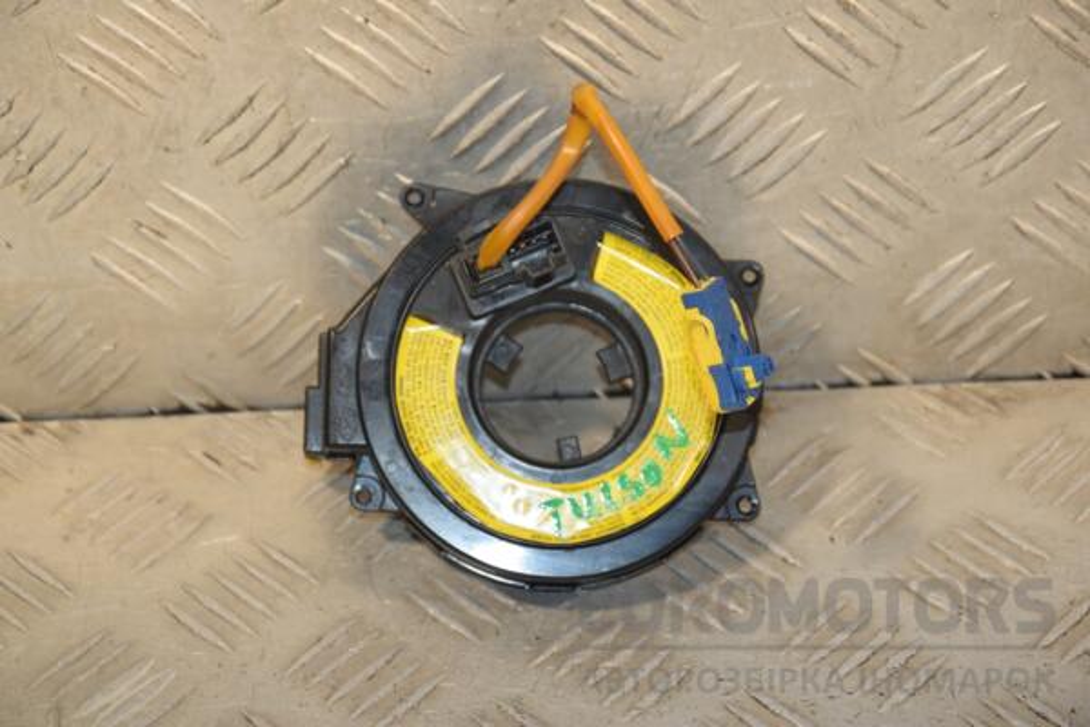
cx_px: 545
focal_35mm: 128
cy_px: 364
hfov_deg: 16.1
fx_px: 3860
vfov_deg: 10.8
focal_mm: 85
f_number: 7.1
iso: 800
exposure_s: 1/200
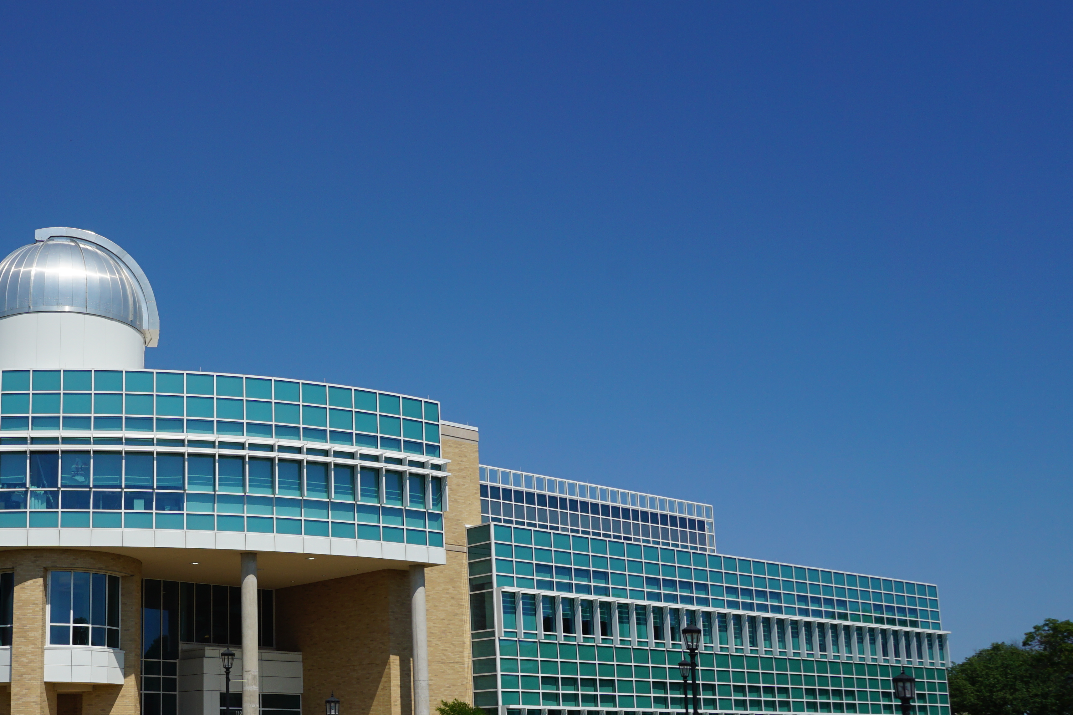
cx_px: 196
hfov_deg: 43.9
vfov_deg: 31.4
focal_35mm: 42
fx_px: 1252
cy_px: 527
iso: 100
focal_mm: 16
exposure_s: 1/250
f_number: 11
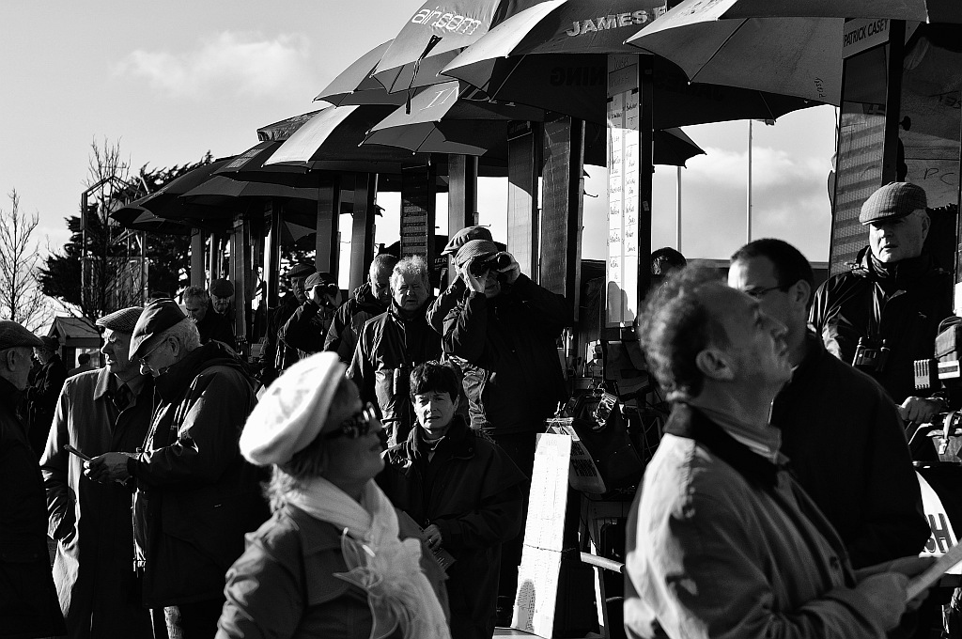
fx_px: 2802
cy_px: 320
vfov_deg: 13.0
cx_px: 481
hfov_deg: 19.5
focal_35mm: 105
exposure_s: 1/640
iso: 200
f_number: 6.3
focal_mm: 70
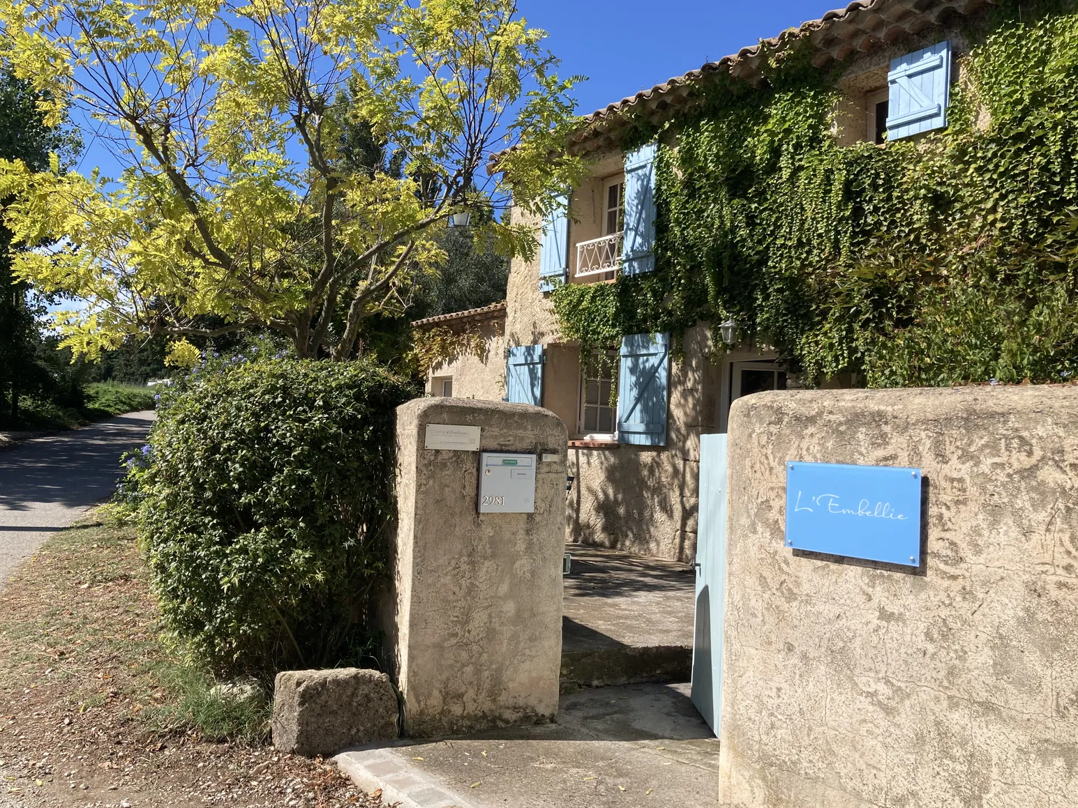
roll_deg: -3.0
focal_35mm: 29
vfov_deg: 48.2
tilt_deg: +3.4
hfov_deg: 61.7
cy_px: 408
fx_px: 903
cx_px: 548
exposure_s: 1/1919
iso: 20
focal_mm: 3.99
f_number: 1.8
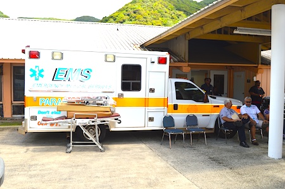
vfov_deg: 39.9
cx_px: 142
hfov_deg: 57.3
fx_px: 261
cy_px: 94
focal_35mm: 33
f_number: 6.3
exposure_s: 1/200
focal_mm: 22
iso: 100
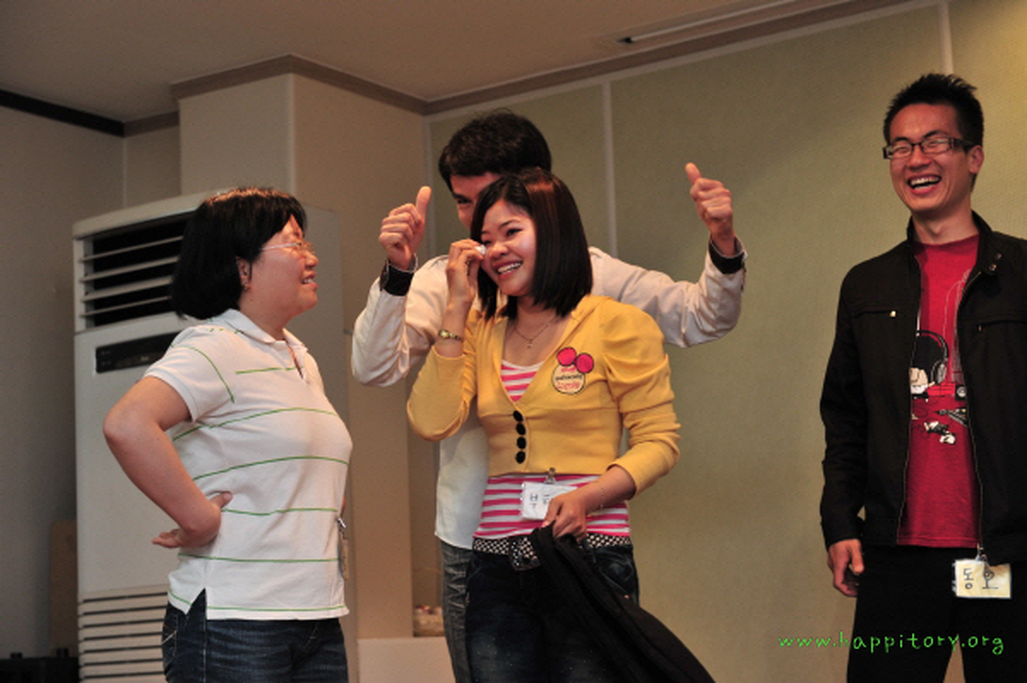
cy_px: 342
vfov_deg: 19.4
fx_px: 1995
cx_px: 514
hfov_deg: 28.9
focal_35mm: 70
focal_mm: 70
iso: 1000
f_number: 4
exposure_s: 1/100
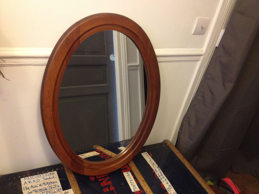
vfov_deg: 40.7
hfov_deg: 52.6
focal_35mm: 35
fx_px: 262
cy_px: 97
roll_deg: -13.5
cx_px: 130
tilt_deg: -30.8
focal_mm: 4.28
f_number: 2.4
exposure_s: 1/20
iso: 320
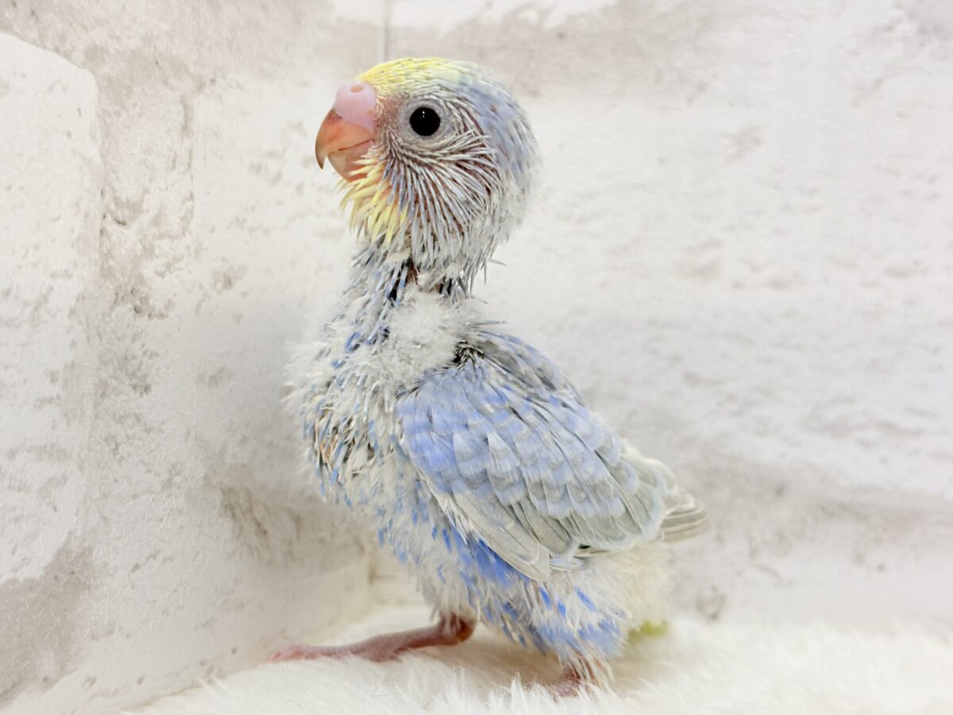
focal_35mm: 52
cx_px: 476
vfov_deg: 28.0
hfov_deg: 36.8
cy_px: 358
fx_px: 1432
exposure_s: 1/100
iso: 125
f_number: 1.6
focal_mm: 5.96
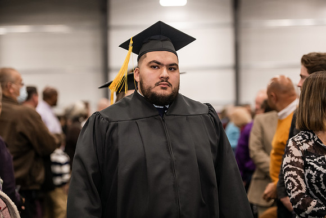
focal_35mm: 105
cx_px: 163
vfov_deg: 13.0
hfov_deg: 19.5
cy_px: 109
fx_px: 951
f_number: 3.2
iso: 2000
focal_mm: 105
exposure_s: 1/200
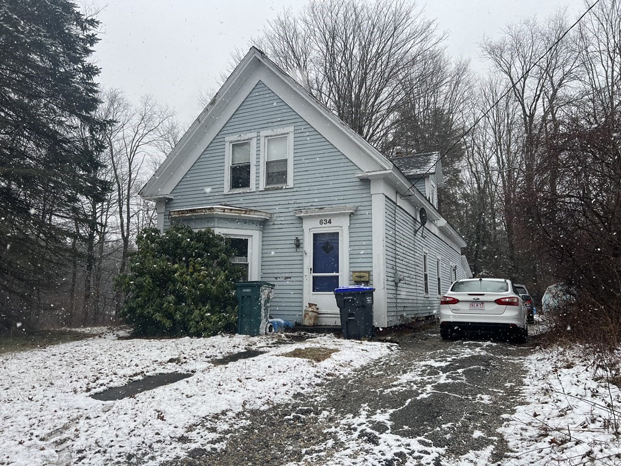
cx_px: 310
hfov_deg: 67.3
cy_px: 233
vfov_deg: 53.1
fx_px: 466
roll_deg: -0.3
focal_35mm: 26
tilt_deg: +9.0
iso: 50
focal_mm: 5.7
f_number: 1.5
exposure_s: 1/700
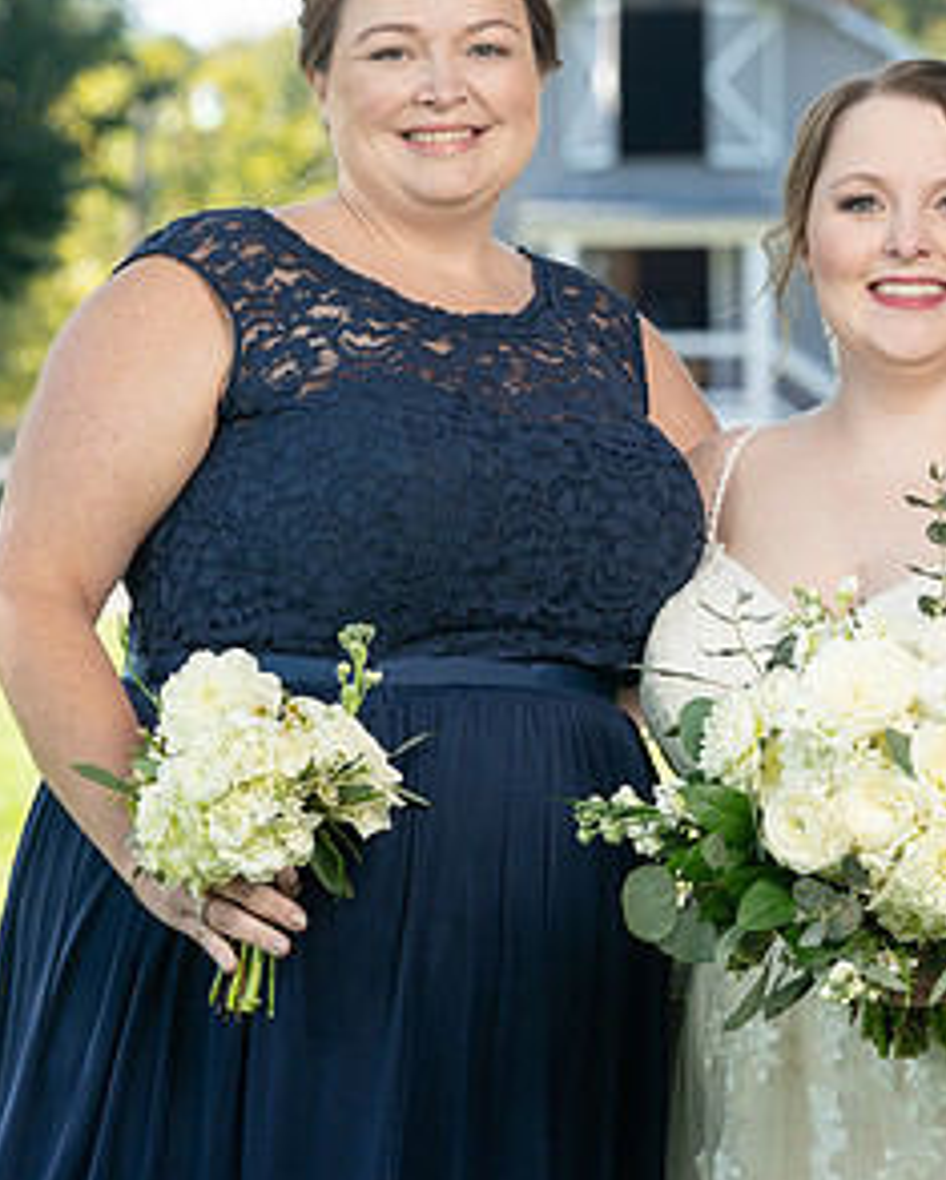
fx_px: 7233
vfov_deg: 9.3
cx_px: 666
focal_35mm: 207
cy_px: 454
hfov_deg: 7.5
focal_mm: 103
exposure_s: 1/200
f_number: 5.6
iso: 200
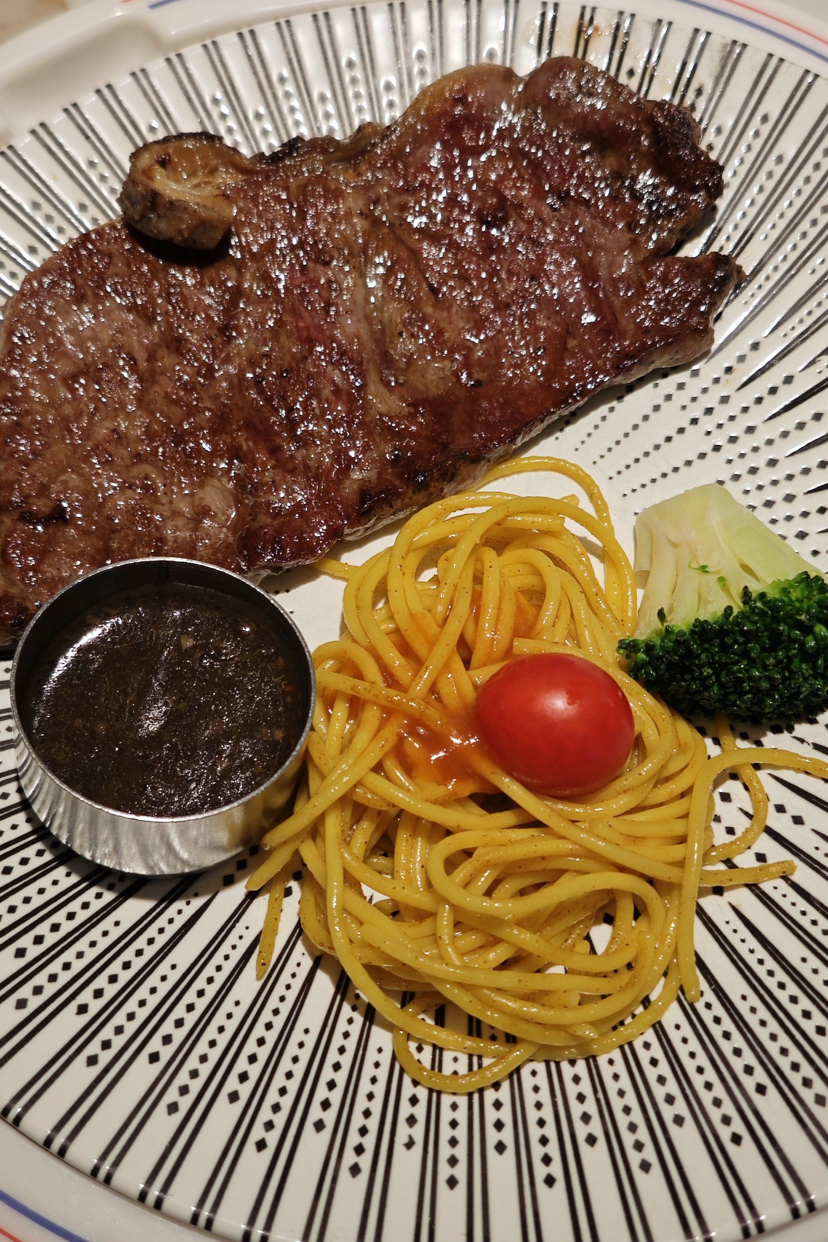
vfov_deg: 41.1
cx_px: 393
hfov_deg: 28.1
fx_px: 1656
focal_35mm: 48
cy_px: 622
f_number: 1.6
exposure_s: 1/217
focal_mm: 6.55
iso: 50
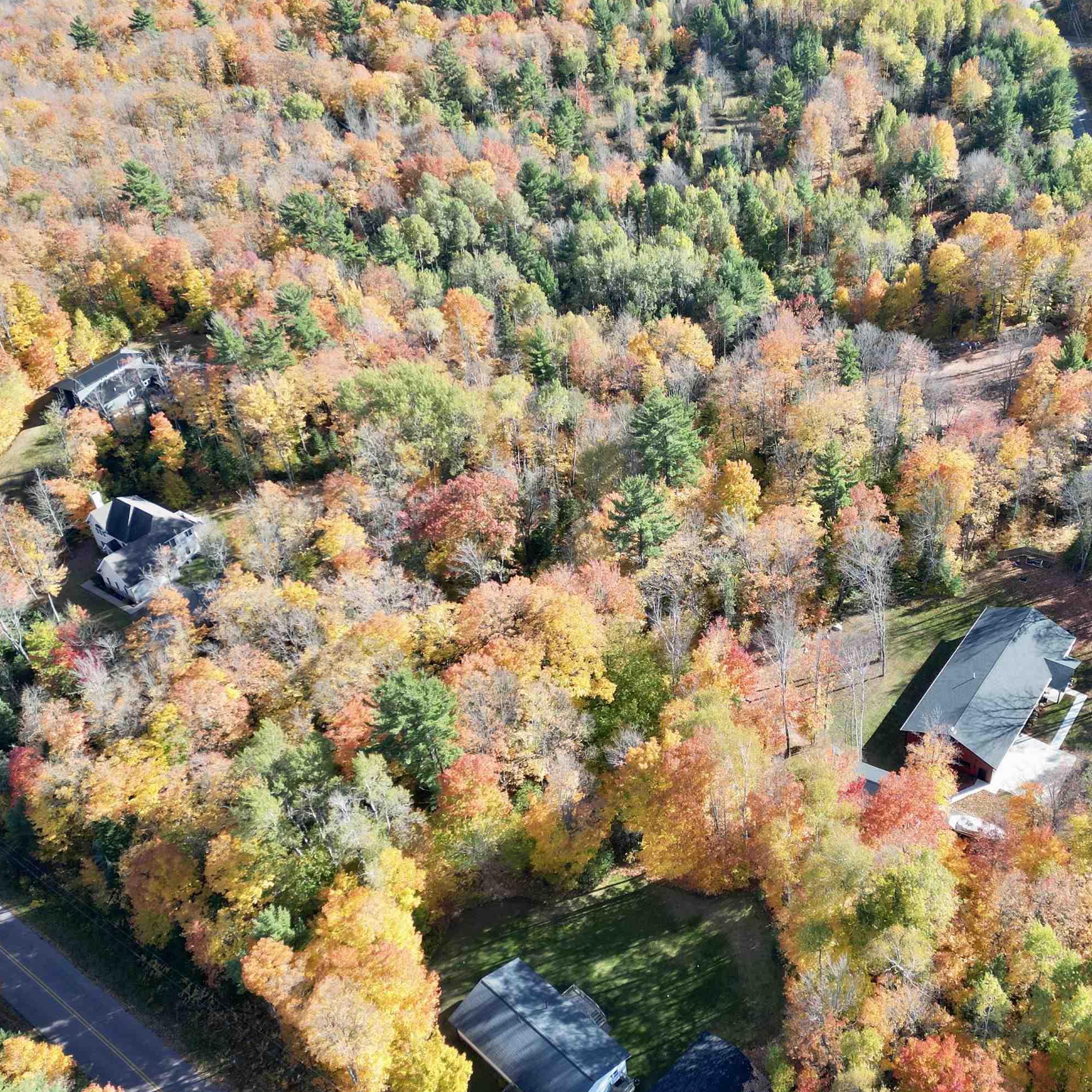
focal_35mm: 33
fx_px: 1178
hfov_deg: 49.0
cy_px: 569
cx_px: 720
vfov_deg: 49.7
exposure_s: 1/725
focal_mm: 6.72
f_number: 1.7
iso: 130
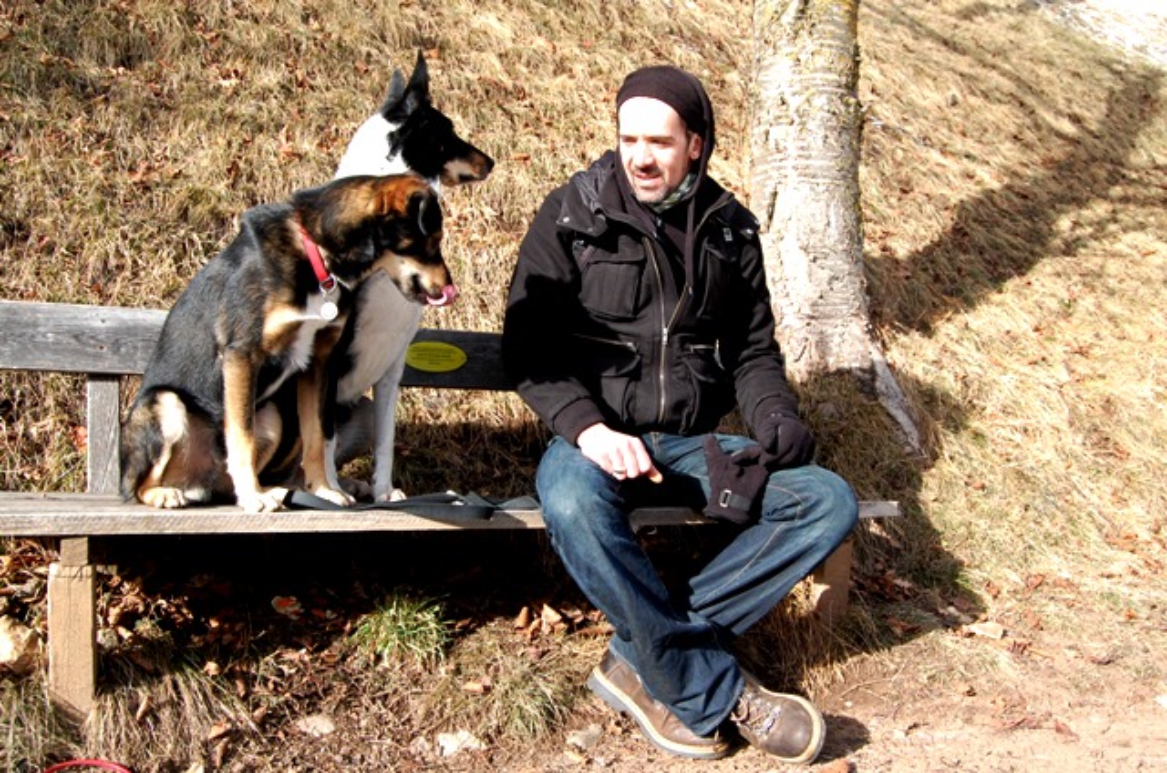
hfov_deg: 57.3
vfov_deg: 39.8
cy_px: 386
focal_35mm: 33
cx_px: 584
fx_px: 1068
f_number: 10
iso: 800
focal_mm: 22
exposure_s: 1/400
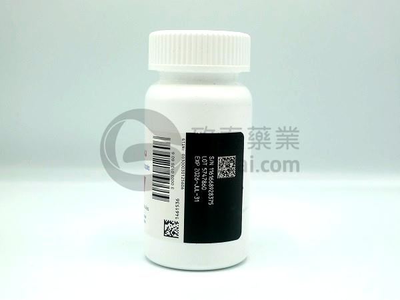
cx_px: 200
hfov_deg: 32.2
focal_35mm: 60
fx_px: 693
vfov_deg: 24.4
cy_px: 150
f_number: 2.8
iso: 80
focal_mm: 12.8
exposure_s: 1/160
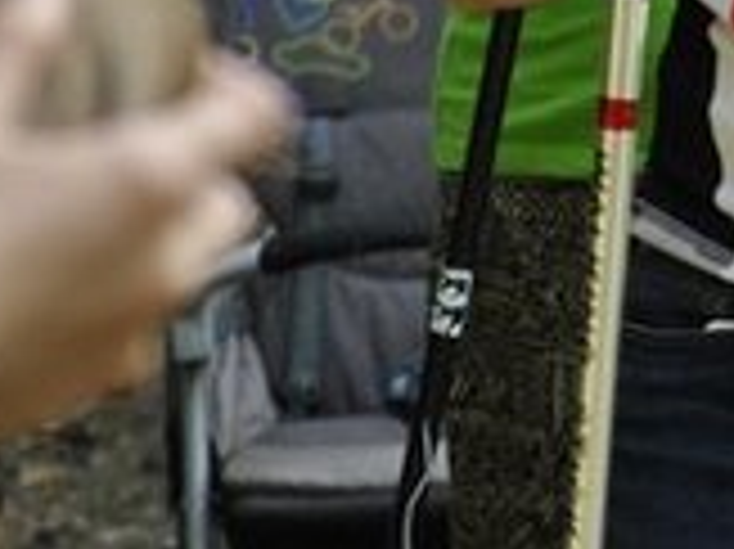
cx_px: 1144
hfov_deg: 4.3
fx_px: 9768
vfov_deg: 3.2
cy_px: -405
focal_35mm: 461
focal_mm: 80
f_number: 4.2
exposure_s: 1/400
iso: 800
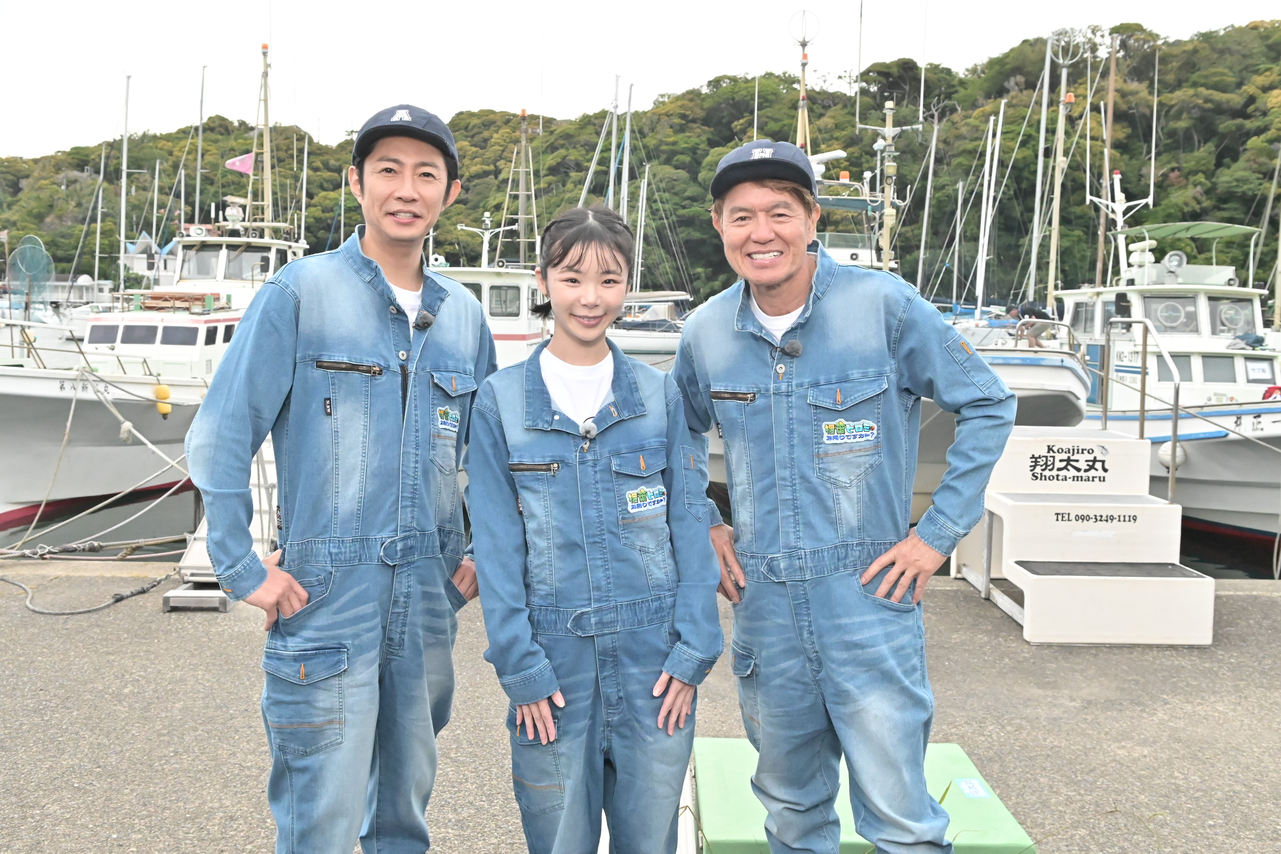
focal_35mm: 36
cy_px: 427
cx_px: 640
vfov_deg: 36.9
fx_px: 1281
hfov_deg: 53.1
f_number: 8
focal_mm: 24
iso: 5000
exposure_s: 1/250
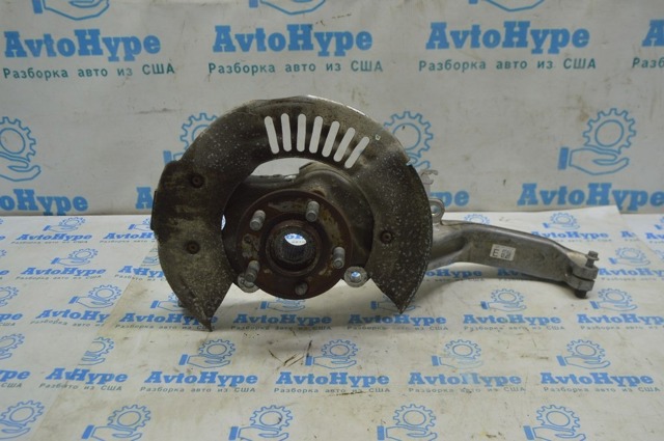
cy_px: 220
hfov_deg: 53.2
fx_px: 663
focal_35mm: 36
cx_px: 332
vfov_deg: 36.8
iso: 400
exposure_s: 1/40
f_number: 5.6
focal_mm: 24
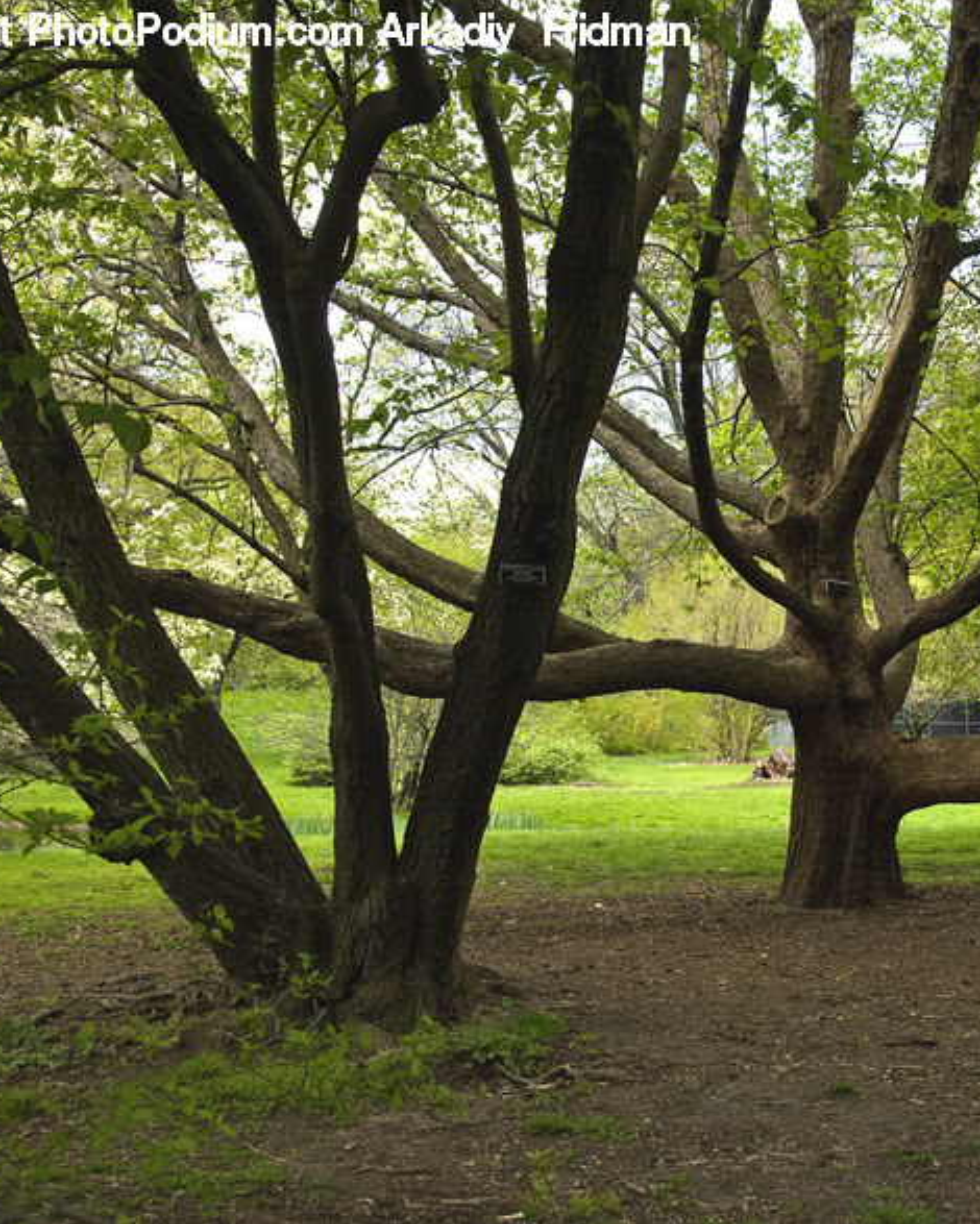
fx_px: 2029
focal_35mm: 56
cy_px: 604
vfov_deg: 33.6
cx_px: 774
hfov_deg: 26.7
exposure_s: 1/200
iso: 200
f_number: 5.6
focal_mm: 26
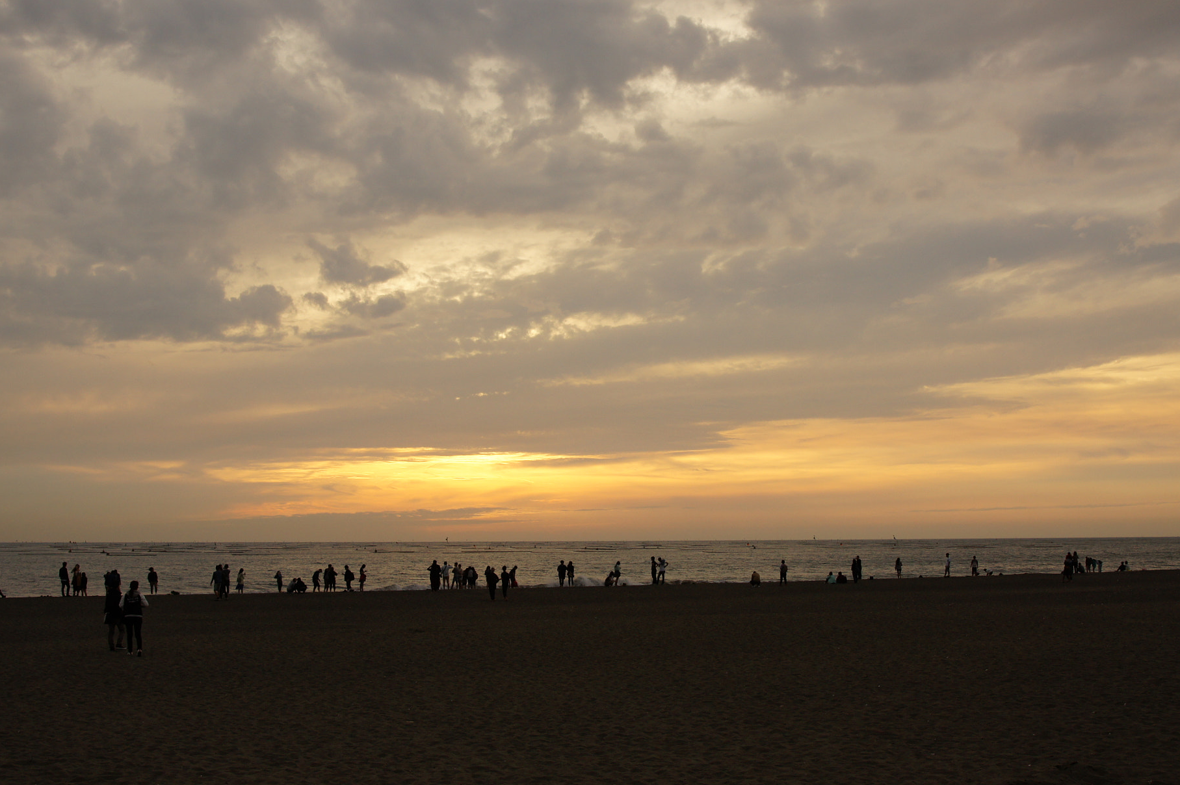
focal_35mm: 44
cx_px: 607
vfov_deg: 30.5
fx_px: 1441
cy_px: 405
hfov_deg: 44.5
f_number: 8
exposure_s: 1/160
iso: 200
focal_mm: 26
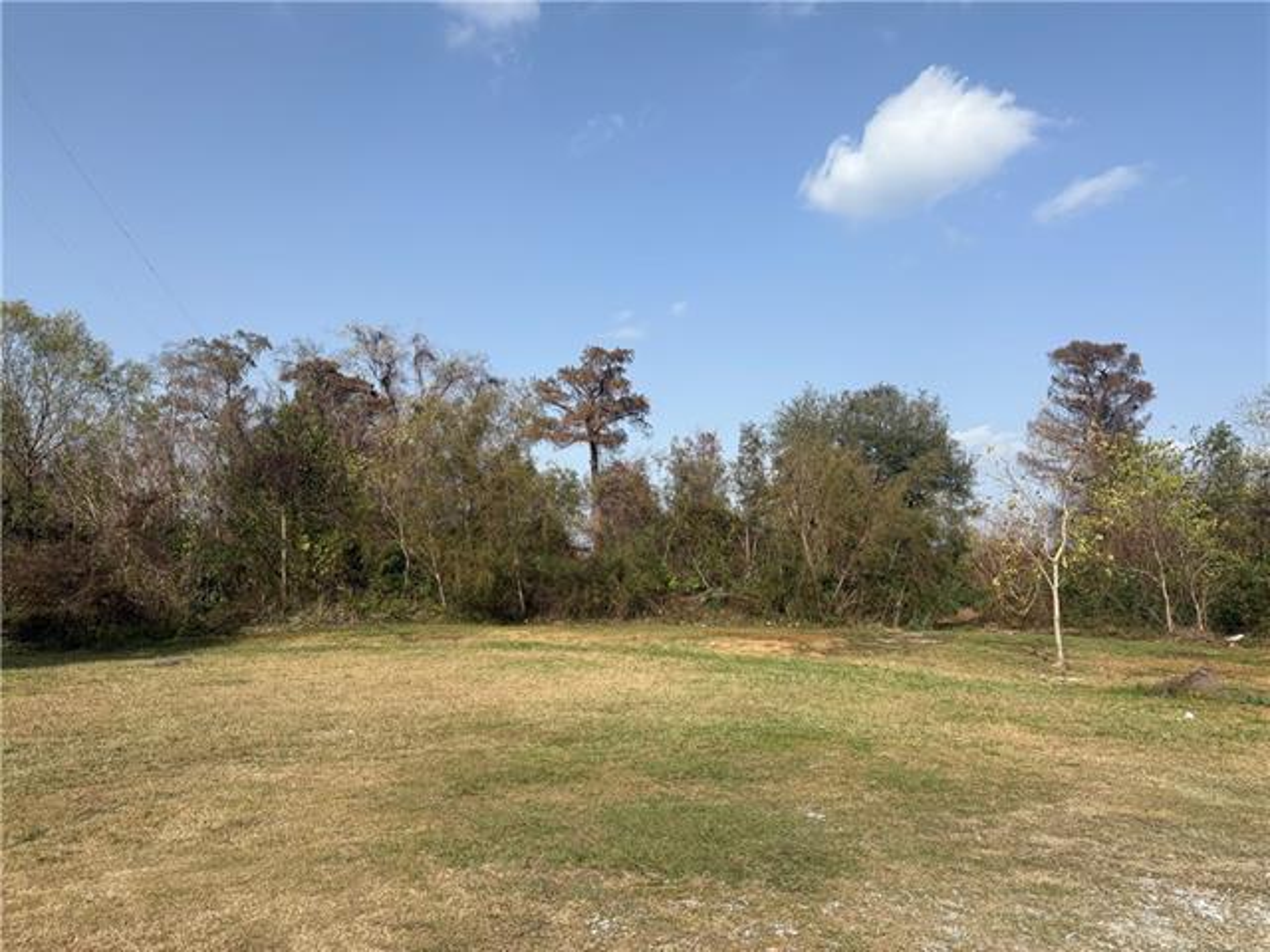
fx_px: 954
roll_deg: -0.9
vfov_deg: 53.1
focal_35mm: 26
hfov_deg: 67.3
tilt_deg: +5.4
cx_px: 635
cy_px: 476
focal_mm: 5.96
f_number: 1.6
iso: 50
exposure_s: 1/3279
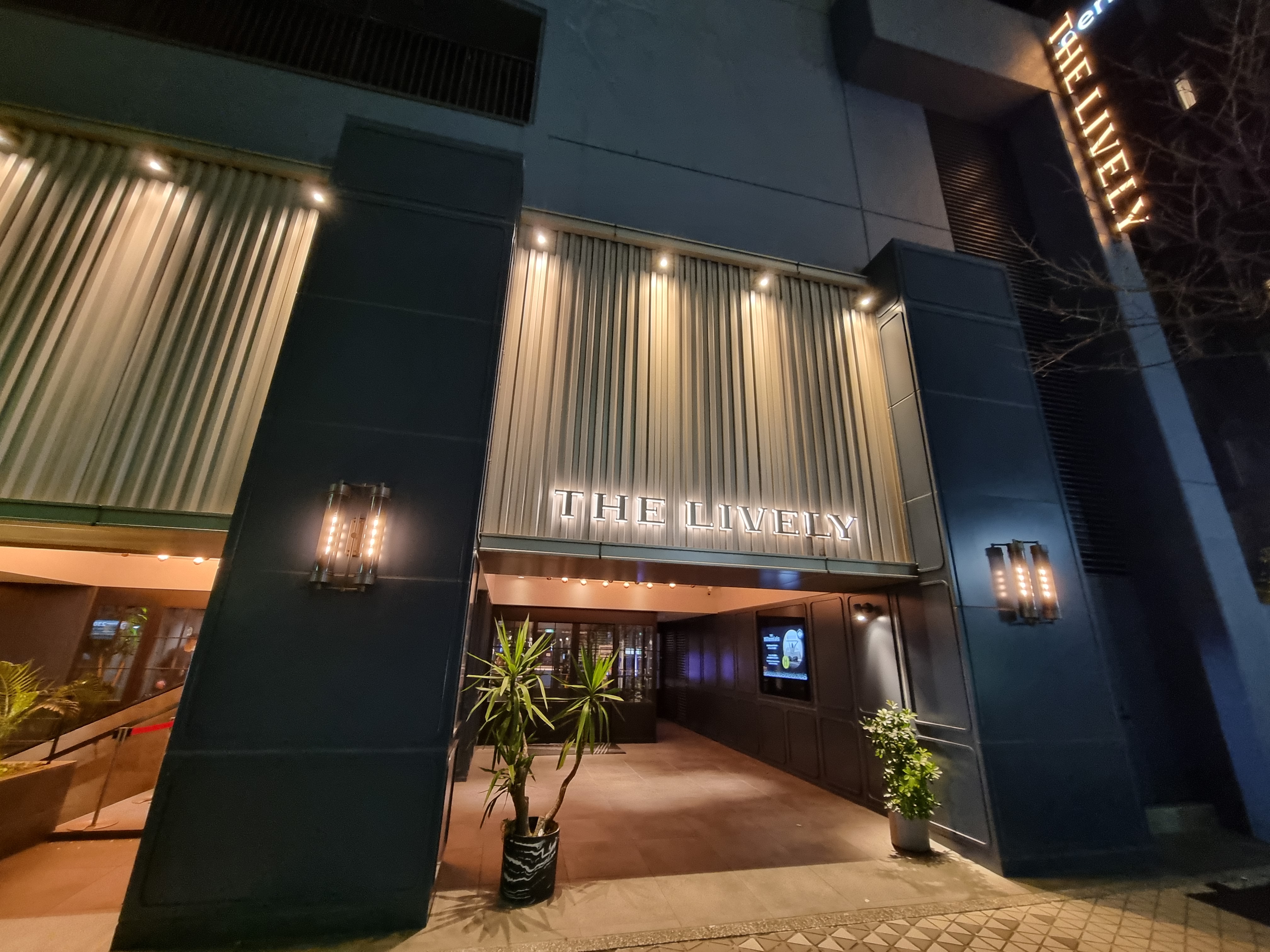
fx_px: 477
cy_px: 476
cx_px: 635
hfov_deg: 106.2
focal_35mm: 13
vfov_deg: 89.9
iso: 500
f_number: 2.2
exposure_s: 1/30
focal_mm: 2.2
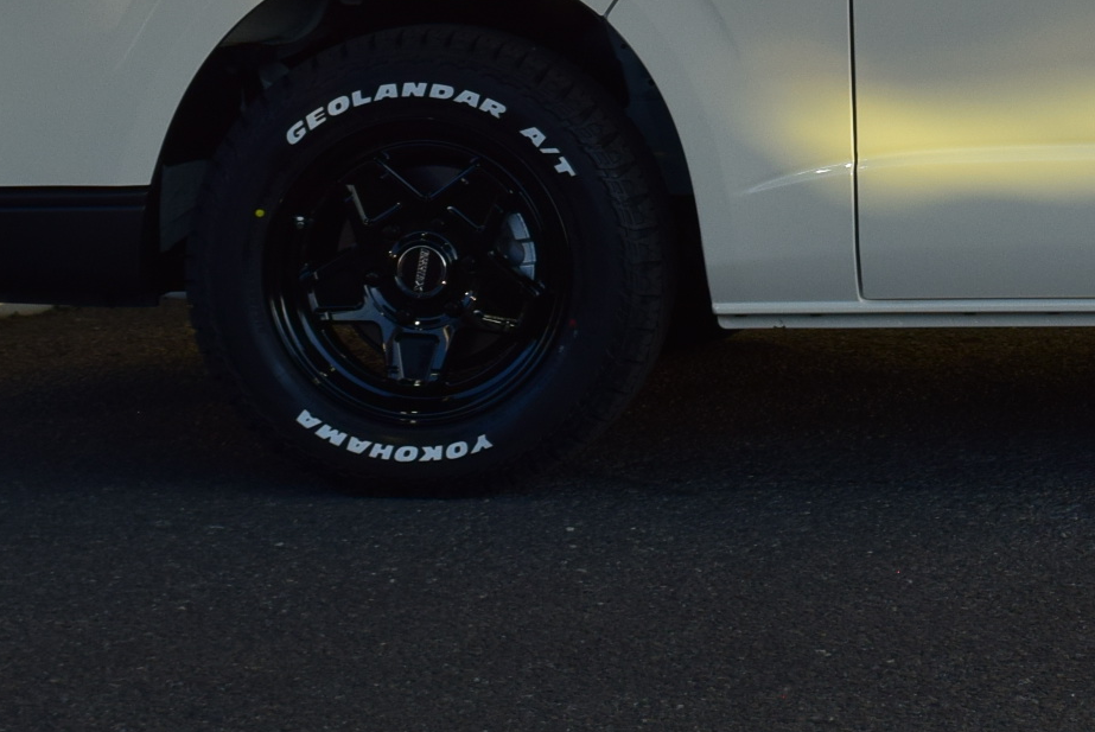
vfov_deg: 7.8
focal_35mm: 175
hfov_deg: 11.5
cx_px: 1370
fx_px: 5327
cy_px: -253
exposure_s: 1/320
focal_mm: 36
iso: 400
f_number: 10
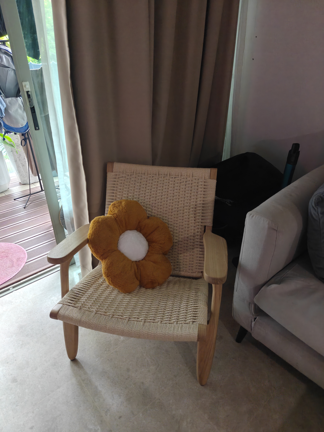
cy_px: 216
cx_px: 162
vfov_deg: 73.9
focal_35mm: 23
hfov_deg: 58.9
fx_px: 287
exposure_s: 1/120
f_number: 1.6
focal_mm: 6.06
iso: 800
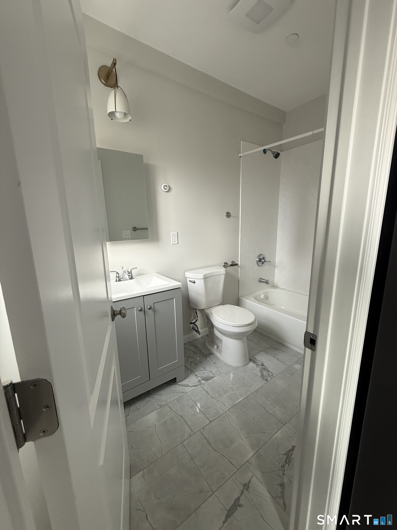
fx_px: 214
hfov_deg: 85.7
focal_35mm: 14
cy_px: 265
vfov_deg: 102.1
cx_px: 198
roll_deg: +0.8
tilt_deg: -9.6
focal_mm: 2.22
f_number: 2.2
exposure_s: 1/99
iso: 160
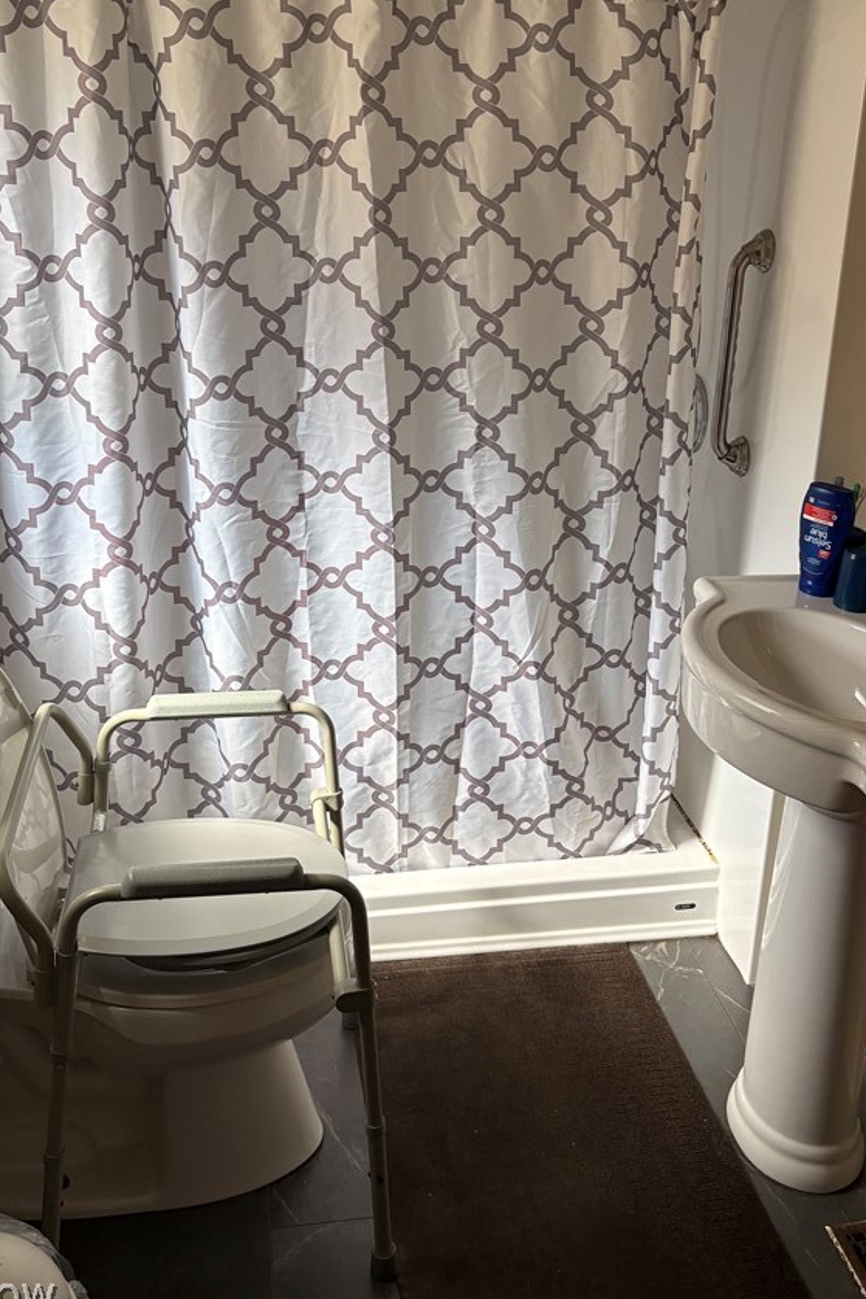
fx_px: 1191
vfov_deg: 56.9
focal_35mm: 33
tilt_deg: -17.0
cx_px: 437
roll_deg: -0.9
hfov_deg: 40.0
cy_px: 536
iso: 125
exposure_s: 1/104
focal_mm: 5.96
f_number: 1.6
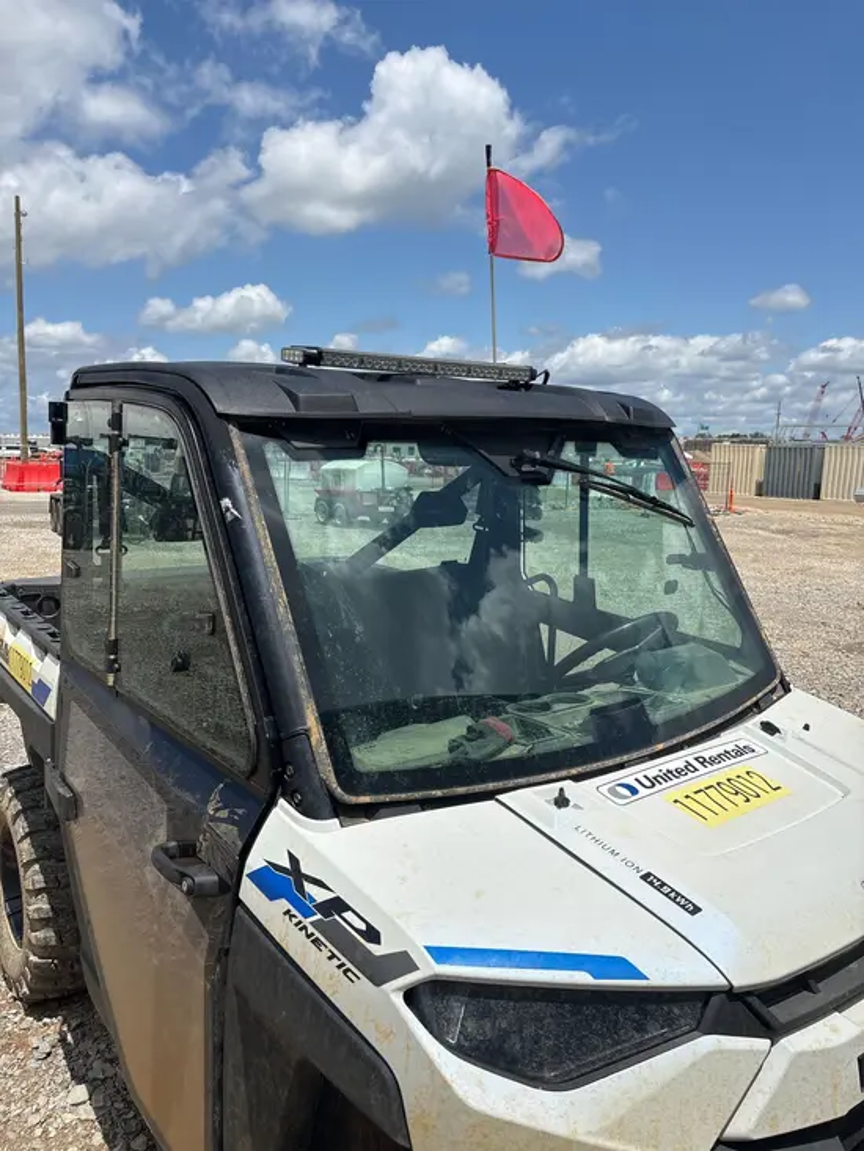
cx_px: 432
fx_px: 865
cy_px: 576
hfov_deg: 53.1
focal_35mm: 26
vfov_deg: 67.3
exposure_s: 1/6329
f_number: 1.6
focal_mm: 5.96
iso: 50
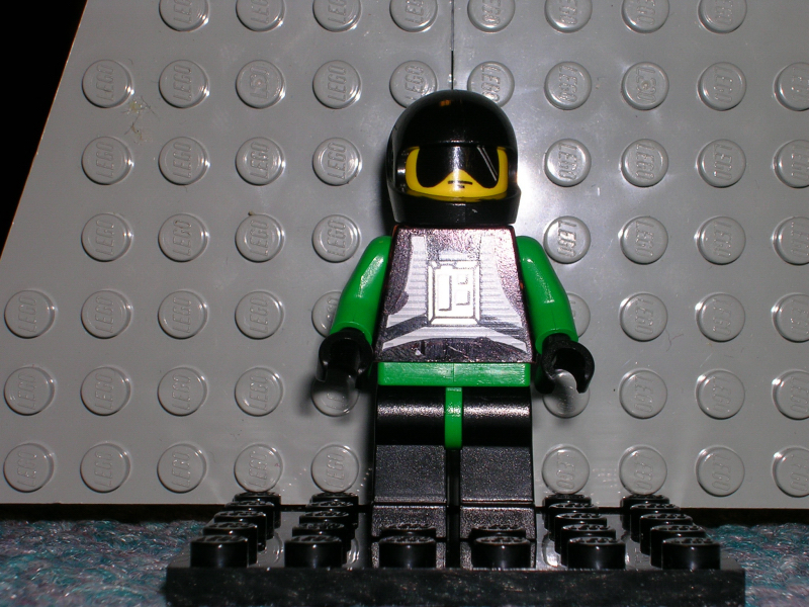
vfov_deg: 18.2
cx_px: 404
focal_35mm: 81
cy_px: 304
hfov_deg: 24.1
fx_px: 1893
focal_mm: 12.3
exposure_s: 1/60.1
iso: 50
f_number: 8
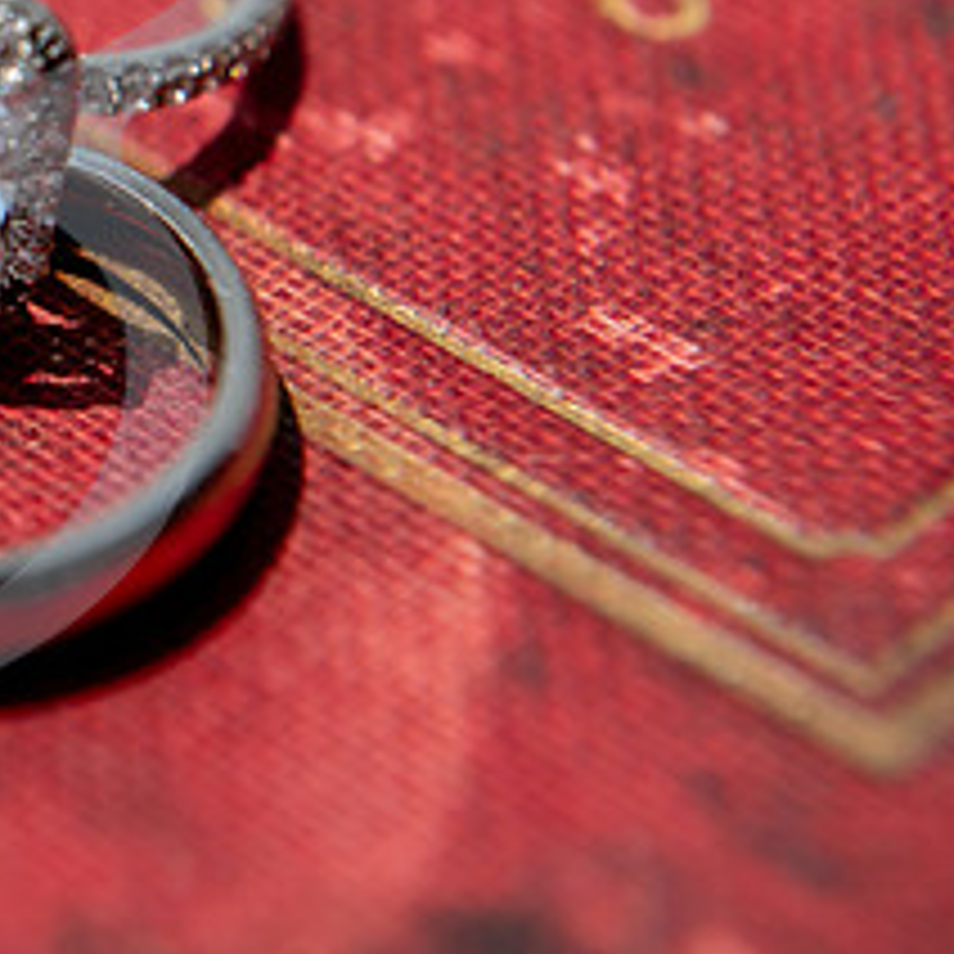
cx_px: -320
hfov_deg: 10.5
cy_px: 169
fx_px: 5082
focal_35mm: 163
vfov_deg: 10.7
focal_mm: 70
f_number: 8
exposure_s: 1/200
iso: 100
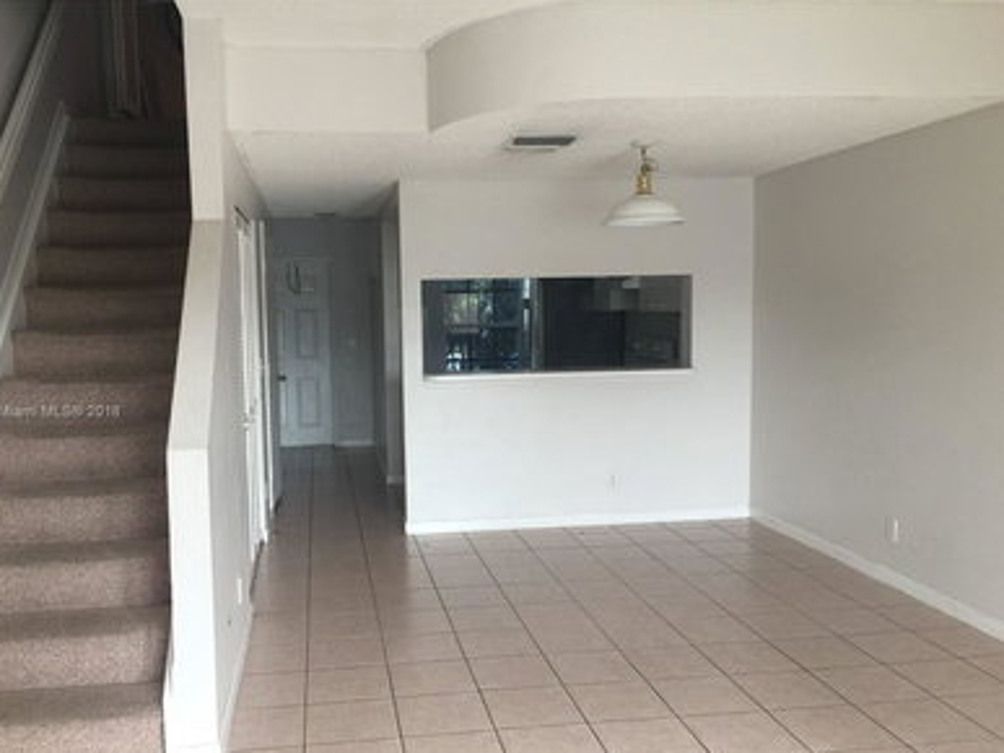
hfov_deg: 56.7
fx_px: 928
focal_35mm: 32
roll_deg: +0.2
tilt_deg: -6.4
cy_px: 413
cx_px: 453
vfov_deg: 44.1
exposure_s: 1/30
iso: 32
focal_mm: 4.15
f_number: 2.2
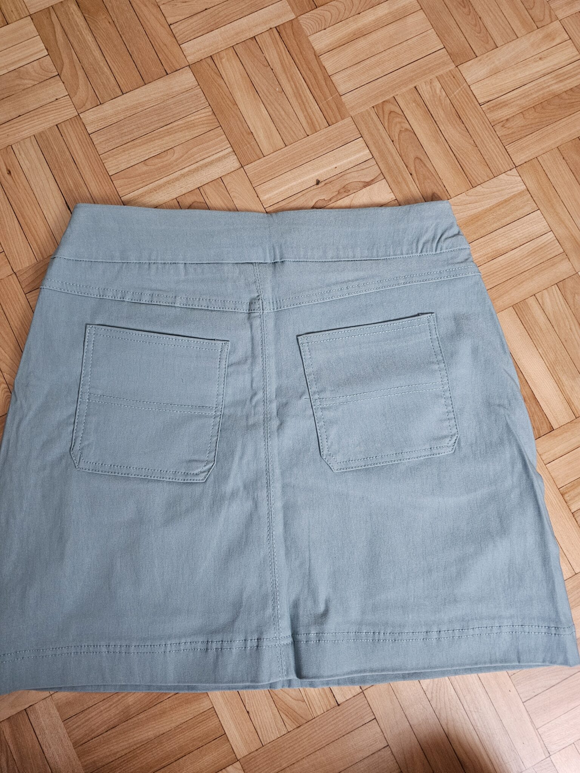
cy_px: 386
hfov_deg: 58.9
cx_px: 290
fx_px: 514
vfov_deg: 73.9
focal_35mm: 23
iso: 500
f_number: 1.7
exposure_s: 1/60
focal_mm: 6.3
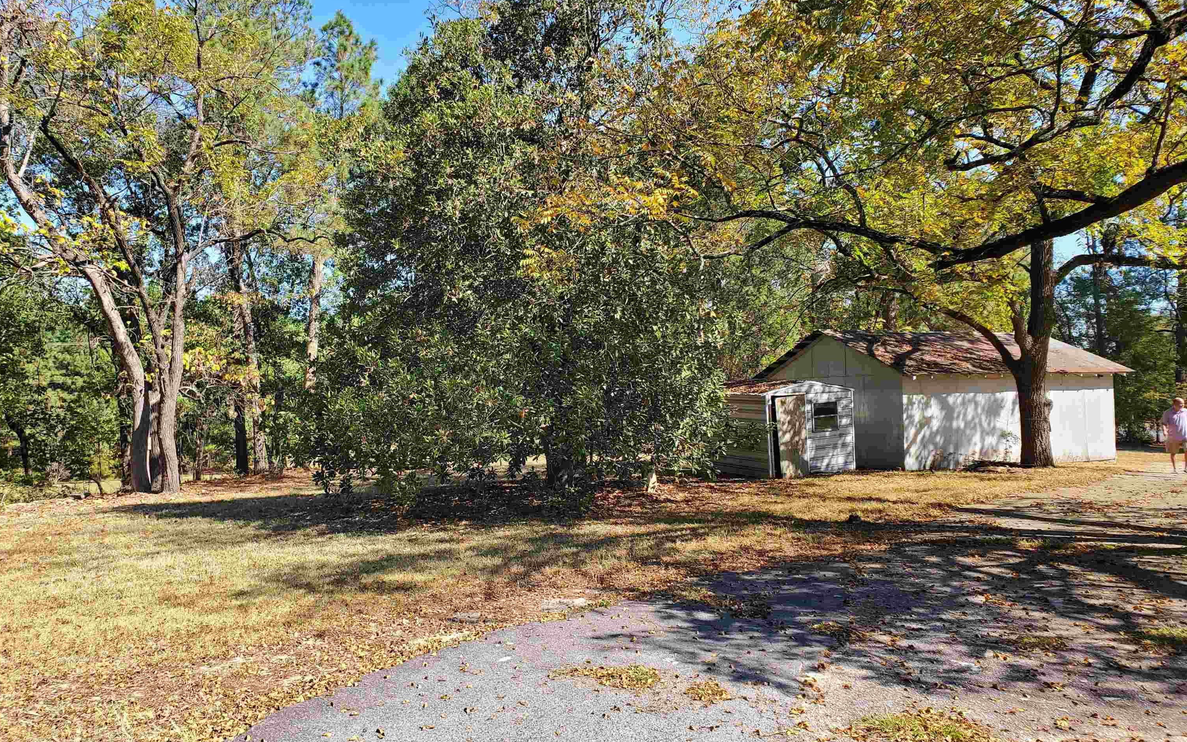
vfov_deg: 44.5
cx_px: 592
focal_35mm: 28
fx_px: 906
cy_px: 361
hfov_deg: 66.5
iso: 50
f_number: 2.4
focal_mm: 4.3
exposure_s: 1/483
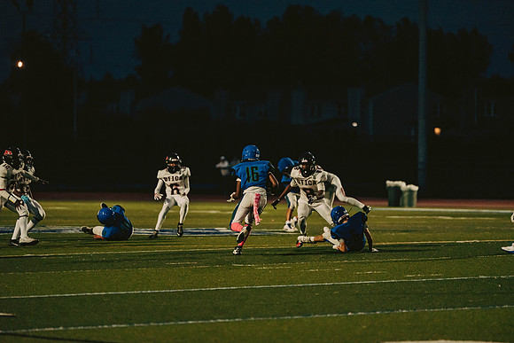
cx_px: 257
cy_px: 172
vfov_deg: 6.9
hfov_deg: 10.3
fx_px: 2856
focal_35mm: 200
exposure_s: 1/1250
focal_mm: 200
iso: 1600
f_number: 2.8
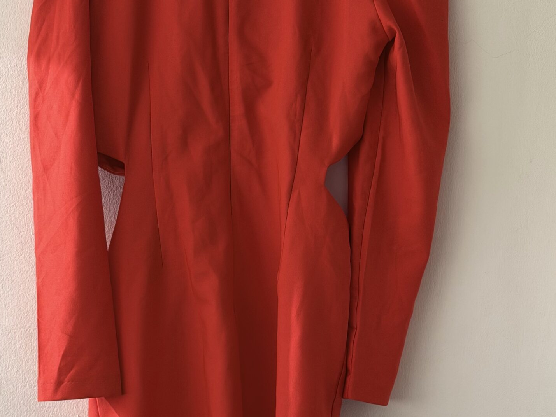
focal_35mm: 86
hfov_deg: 22.7
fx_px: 1381
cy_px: 277
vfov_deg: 17.1
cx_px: 227
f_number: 1.78
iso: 50
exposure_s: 1/205
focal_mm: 6.76
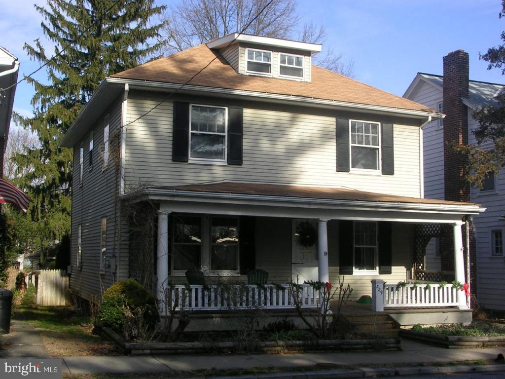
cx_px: 252
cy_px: 190
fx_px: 671
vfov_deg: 31.5
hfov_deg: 41.2
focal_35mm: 46
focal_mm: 7.1
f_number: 6.1
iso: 50
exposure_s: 1/213
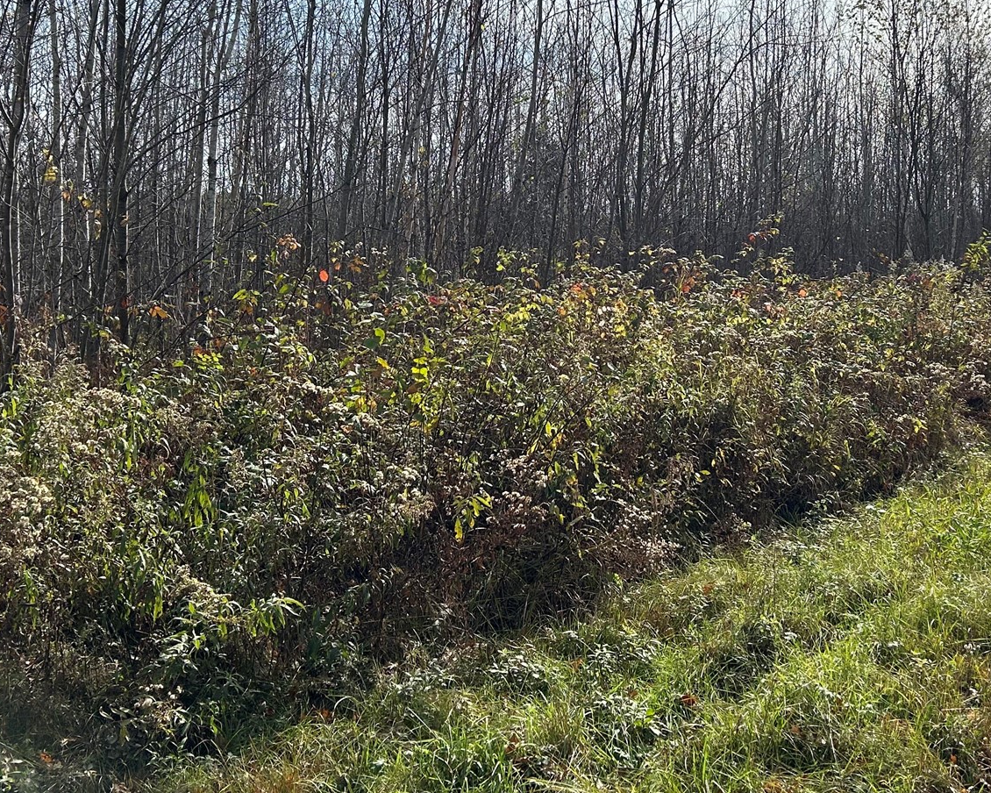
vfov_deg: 32.5
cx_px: 564
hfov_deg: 40.2
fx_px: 1349
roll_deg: -0.1
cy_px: 260
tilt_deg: +0.5
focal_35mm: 46
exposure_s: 1/4831
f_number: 1.5
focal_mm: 5.7
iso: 50
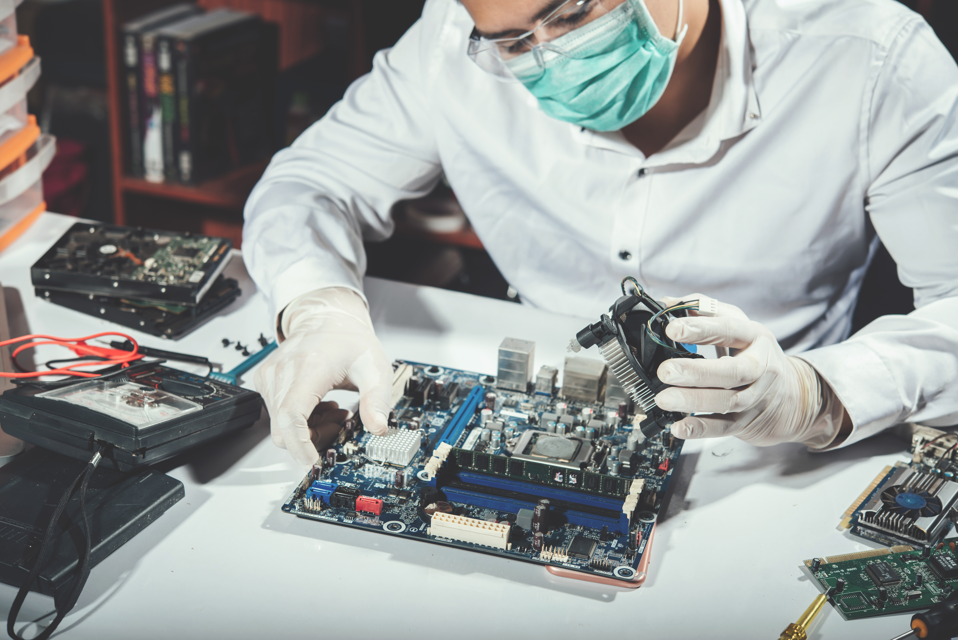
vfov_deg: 22.6
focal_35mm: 60
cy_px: 320
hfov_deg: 33.4
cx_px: 479
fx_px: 1597
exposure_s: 1/250
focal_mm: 60
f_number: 5.6
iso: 100
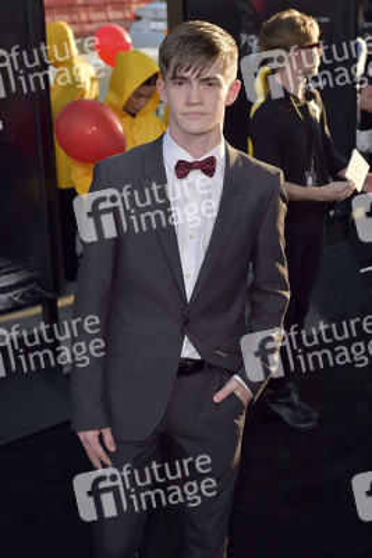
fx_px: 1084
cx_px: 186
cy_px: 279
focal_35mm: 70
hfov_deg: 19.5
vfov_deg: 28.8
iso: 500
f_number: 6.3
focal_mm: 70
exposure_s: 1/320
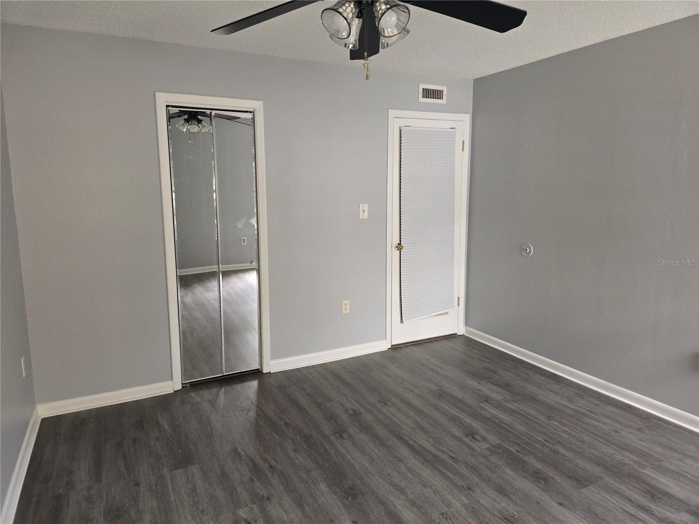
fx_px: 464
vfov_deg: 58.9
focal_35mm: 23
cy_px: 262
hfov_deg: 73.9
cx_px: 350
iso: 125
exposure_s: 1/24
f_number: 1.8
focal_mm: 5.4
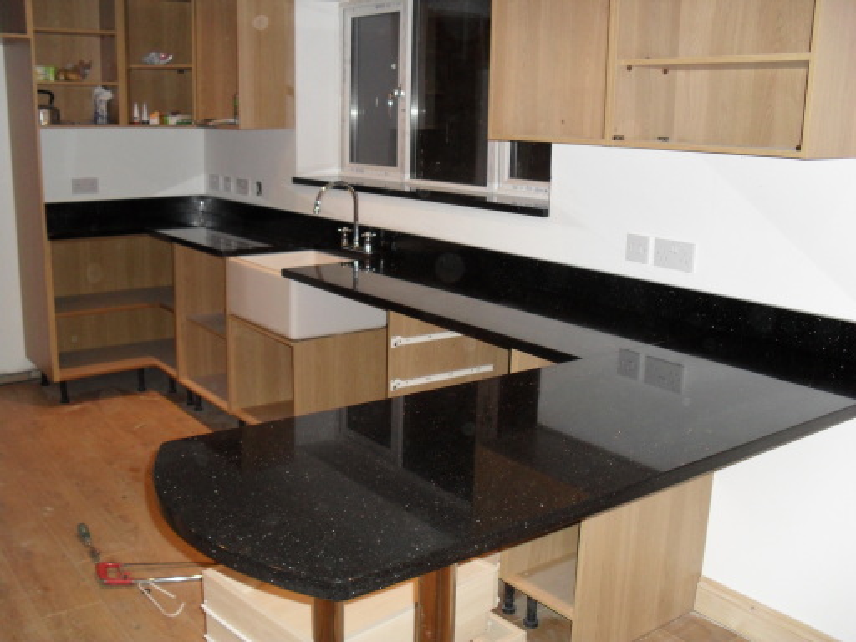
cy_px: 321
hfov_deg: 52.6
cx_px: 428
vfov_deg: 40.7
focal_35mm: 35
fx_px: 865
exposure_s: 1/45
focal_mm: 6.3
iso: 240
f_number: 3.2
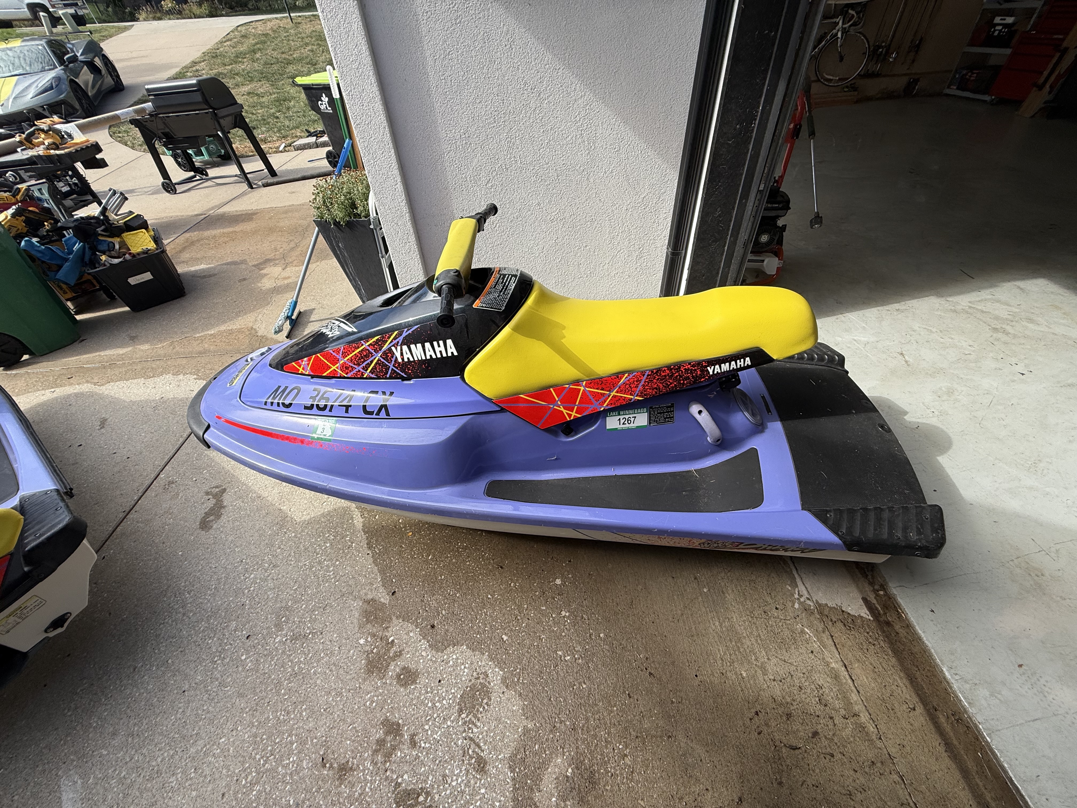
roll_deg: +4.9
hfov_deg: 102.1
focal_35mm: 14
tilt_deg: -43.7
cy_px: 404
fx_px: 436
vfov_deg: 85.7
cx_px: 538
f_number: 2.2
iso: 50
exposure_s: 1/820
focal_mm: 2.22
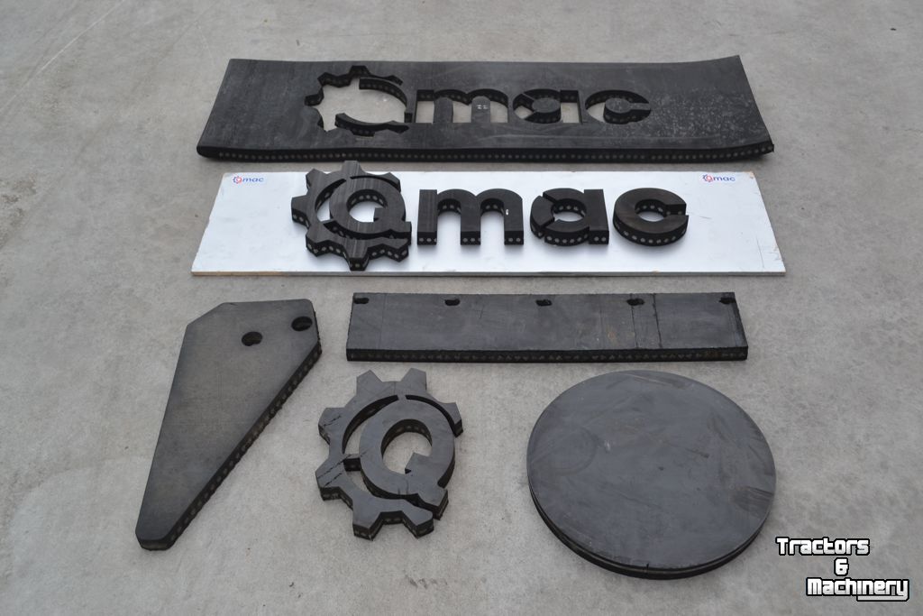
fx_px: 923
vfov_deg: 36.9
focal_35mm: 36
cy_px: 308
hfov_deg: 53.1
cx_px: 462
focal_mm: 24
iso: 250
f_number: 5.6
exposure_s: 1/60
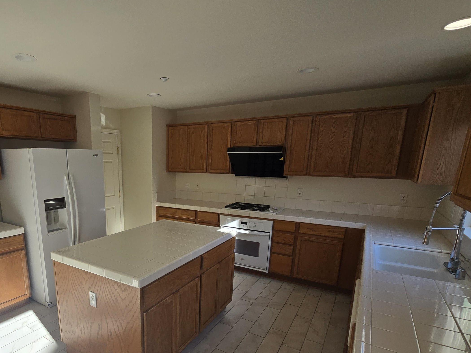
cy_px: 227
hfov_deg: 82.6
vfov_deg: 67.3
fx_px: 258
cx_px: 169
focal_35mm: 19
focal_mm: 2.2
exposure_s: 1/378
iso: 50
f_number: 2.2
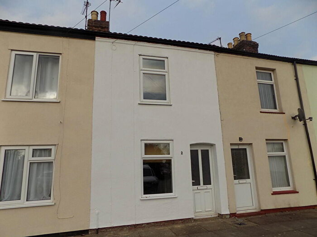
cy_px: 118
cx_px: 158
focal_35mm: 23
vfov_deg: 58.9
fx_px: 211
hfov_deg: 73.9
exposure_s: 1/1500
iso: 80
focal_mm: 4
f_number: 3.1
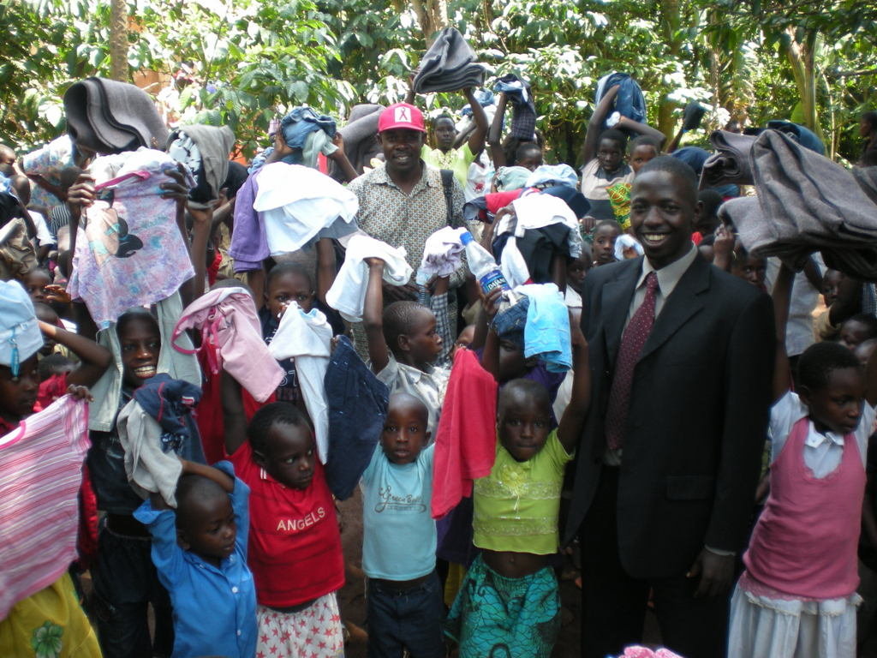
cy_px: 329
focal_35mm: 38
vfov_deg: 37.7
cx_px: 438
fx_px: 963
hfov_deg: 49.0
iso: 73
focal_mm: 6.3
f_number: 3.1
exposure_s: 1/55
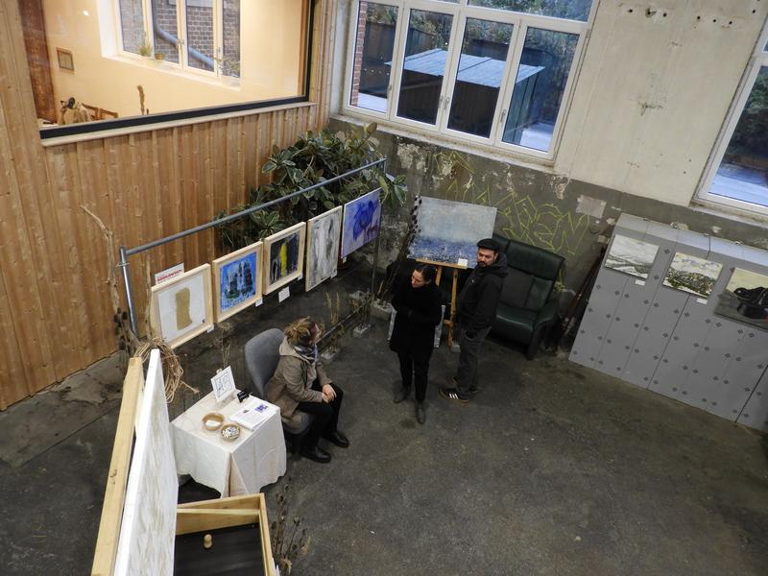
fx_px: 532
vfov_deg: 56.8
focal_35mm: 24
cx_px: 384
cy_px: 288
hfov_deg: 71.6
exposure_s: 1/30
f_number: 3.3
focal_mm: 4.3
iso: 280
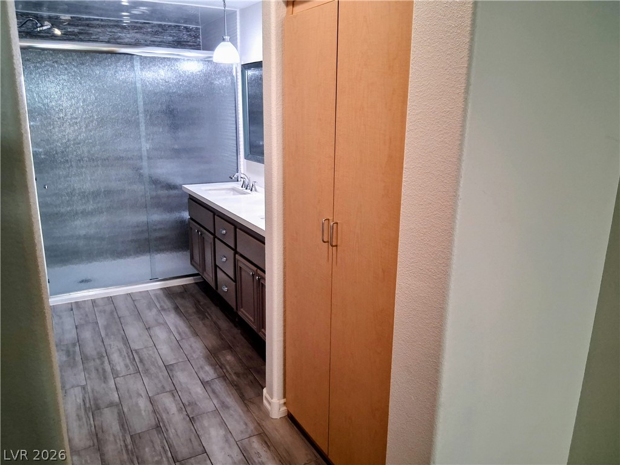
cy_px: 232
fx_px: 466
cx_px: 310
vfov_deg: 53.1
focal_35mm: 26
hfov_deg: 67.3
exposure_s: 1/60
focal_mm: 3.98
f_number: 1.8
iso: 250
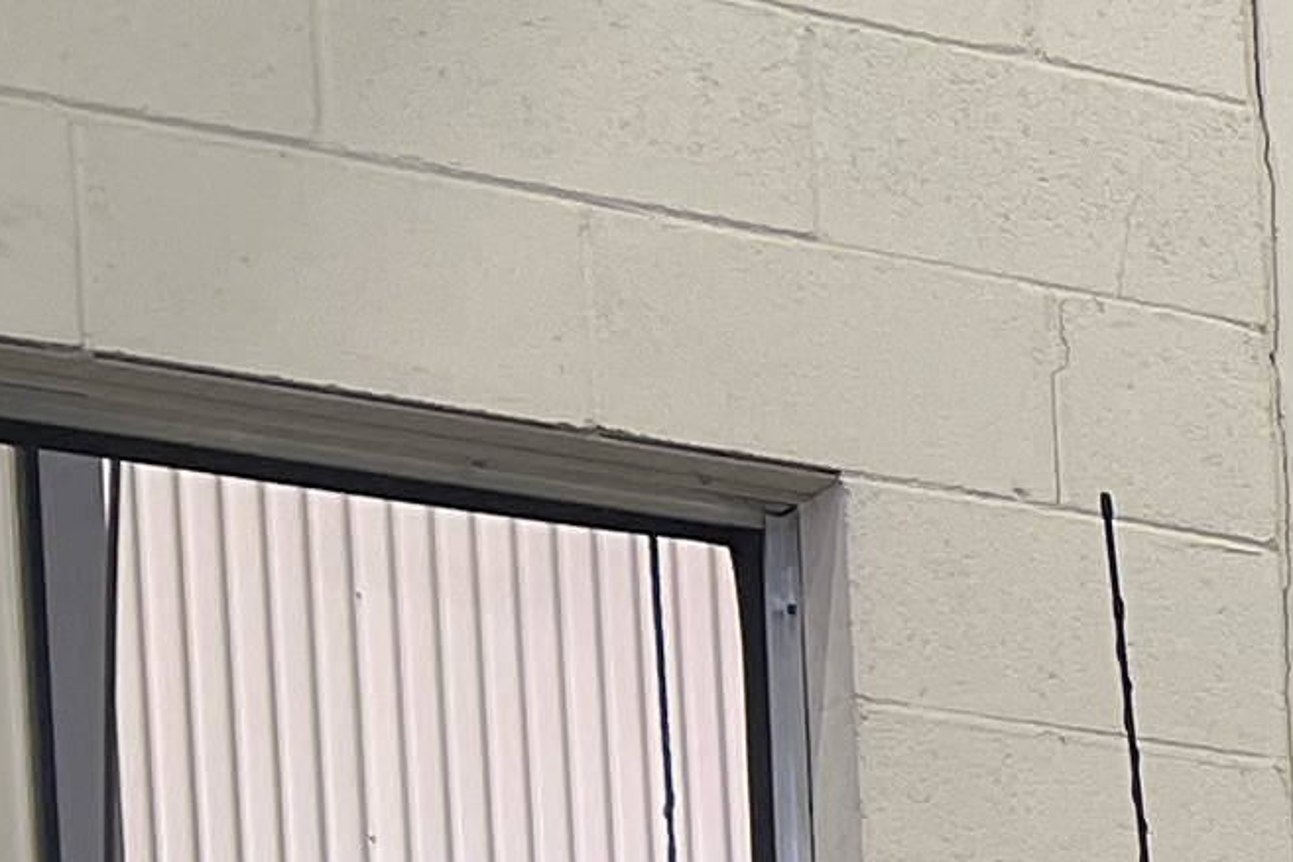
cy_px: 2566
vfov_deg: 7.3
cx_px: 3521
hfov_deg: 10.1
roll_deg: -0.5
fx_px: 5962
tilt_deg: -5.2
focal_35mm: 166
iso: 64
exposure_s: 1/120
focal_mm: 5.7
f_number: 1.5
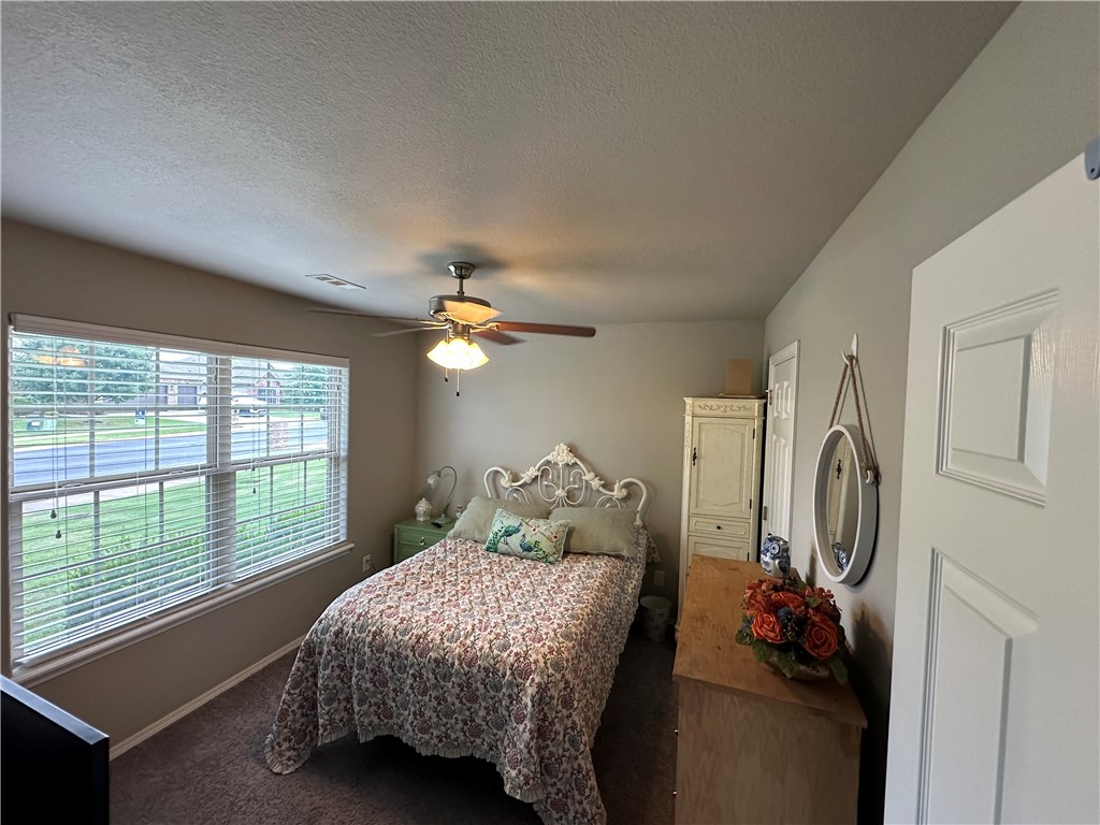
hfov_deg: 102.1
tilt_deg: -2.1
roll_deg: -1.8
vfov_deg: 85.7
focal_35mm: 14
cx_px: 550
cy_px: 412
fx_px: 445
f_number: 2.2
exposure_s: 1/120
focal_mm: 2.22
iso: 250
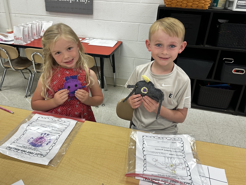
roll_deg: -2.7
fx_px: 192
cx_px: 112
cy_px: 85
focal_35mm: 27
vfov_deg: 51.3
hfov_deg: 65.2
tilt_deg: -25.2
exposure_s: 1/120
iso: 160
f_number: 1.78
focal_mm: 6.86
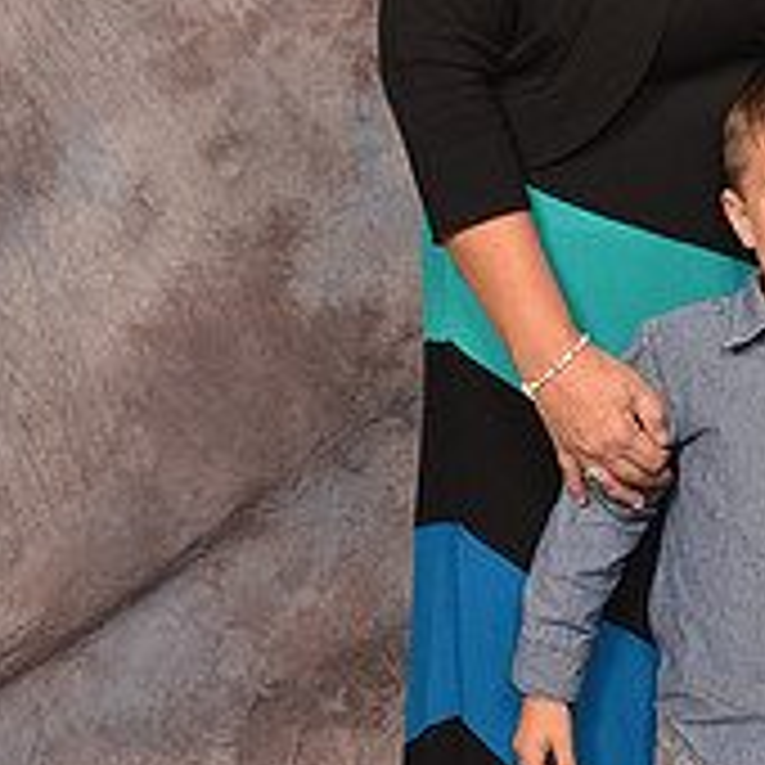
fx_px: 2825
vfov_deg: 15.4
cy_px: 256
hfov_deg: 15.2
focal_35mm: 113
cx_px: 702
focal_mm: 26
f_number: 5.6
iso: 200
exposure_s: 1/60
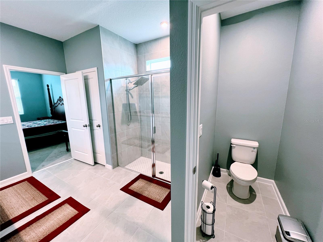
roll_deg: +1.2
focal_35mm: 13
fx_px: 121
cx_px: 162
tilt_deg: -10.9
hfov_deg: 106.2
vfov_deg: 89.9
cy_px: 121
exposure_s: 1/60
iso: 200
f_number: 1.8
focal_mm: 1.57
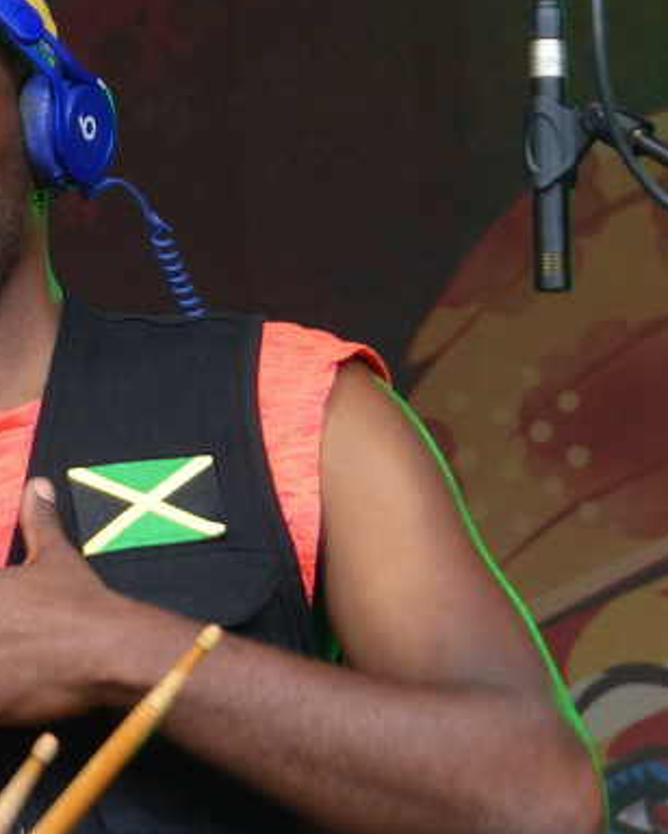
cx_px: 34
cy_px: 659
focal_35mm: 550
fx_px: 13592
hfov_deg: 2.8
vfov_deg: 3.5
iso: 200
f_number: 2.8
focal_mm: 39.1
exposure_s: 1/125
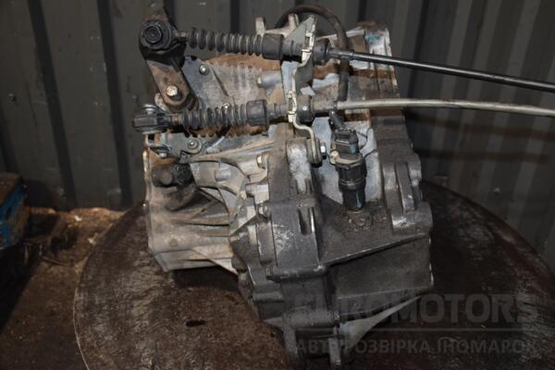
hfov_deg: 53.1
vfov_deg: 36.9
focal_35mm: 36
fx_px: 555
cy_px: 185
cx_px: 278
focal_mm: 24
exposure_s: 1/60
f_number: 5
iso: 800
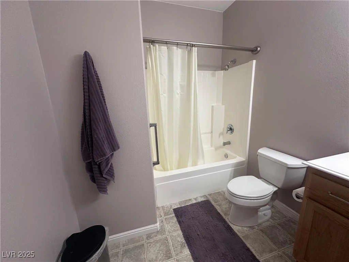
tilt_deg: -13.7
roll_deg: +0.7
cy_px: 131
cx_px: 174
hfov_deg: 102.1
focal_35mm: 14
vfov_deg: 85.7
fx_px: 141
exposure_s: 1/60
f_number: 2.2
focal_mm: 2.22
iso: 200
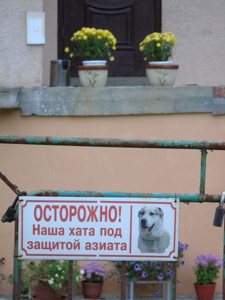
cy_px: 150
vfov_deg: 10.6
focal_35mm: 186
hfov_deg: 8.0
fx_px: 1612
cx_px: 112
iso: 400
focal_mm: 33
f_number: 5
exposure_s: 1/125
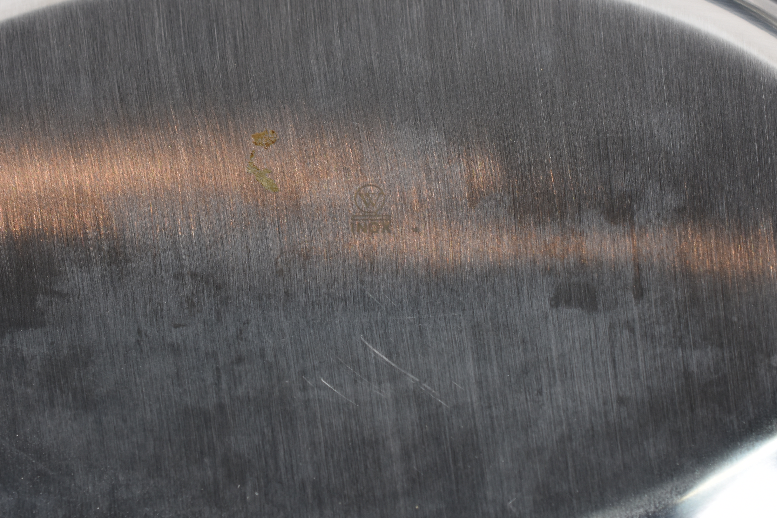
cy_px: 212
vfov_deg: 15.2
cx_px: 382
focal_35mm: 90
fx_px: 1942
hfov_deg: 22.6
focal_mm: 40
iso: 250
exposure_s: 1/50
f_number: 5.6
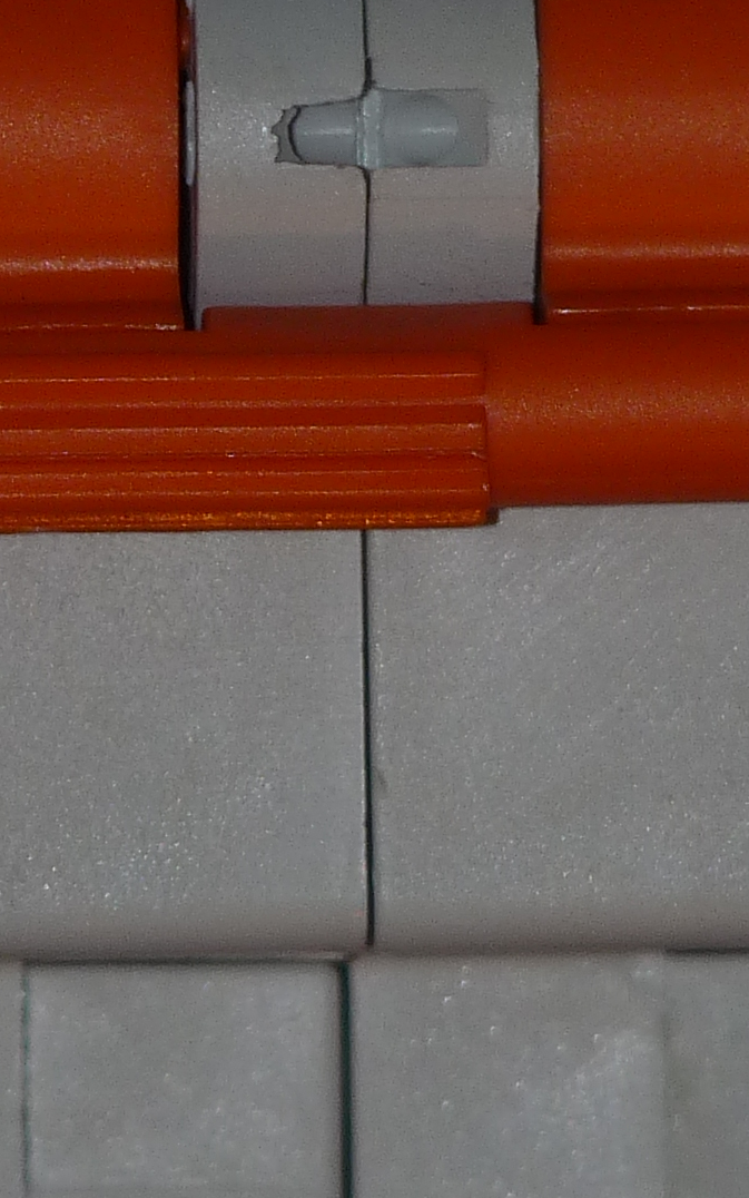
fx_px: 42566
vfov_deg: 1.6
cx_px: -51
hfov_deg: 1.0
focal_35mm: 1304
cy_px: 188
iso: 100
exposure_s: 1/80
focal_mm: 64.6
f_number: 3.7
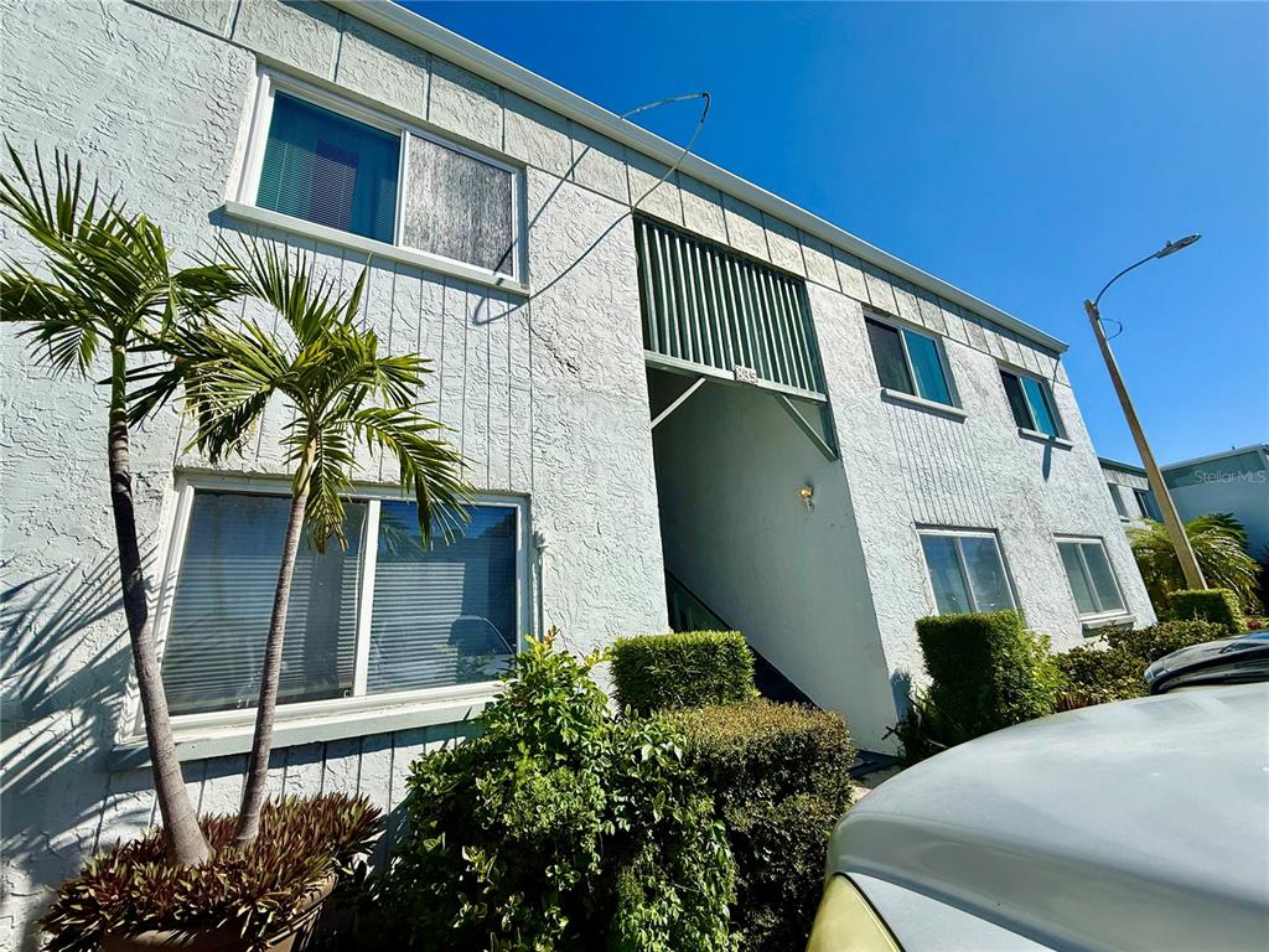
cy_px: 476
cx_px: 634
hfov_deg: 102.1
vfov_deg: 85.7
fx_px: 513
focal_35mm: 14
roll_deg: +3.4
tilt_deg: +17.6
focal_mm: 2.22
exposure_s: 1/3289
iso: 50
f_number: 2.2
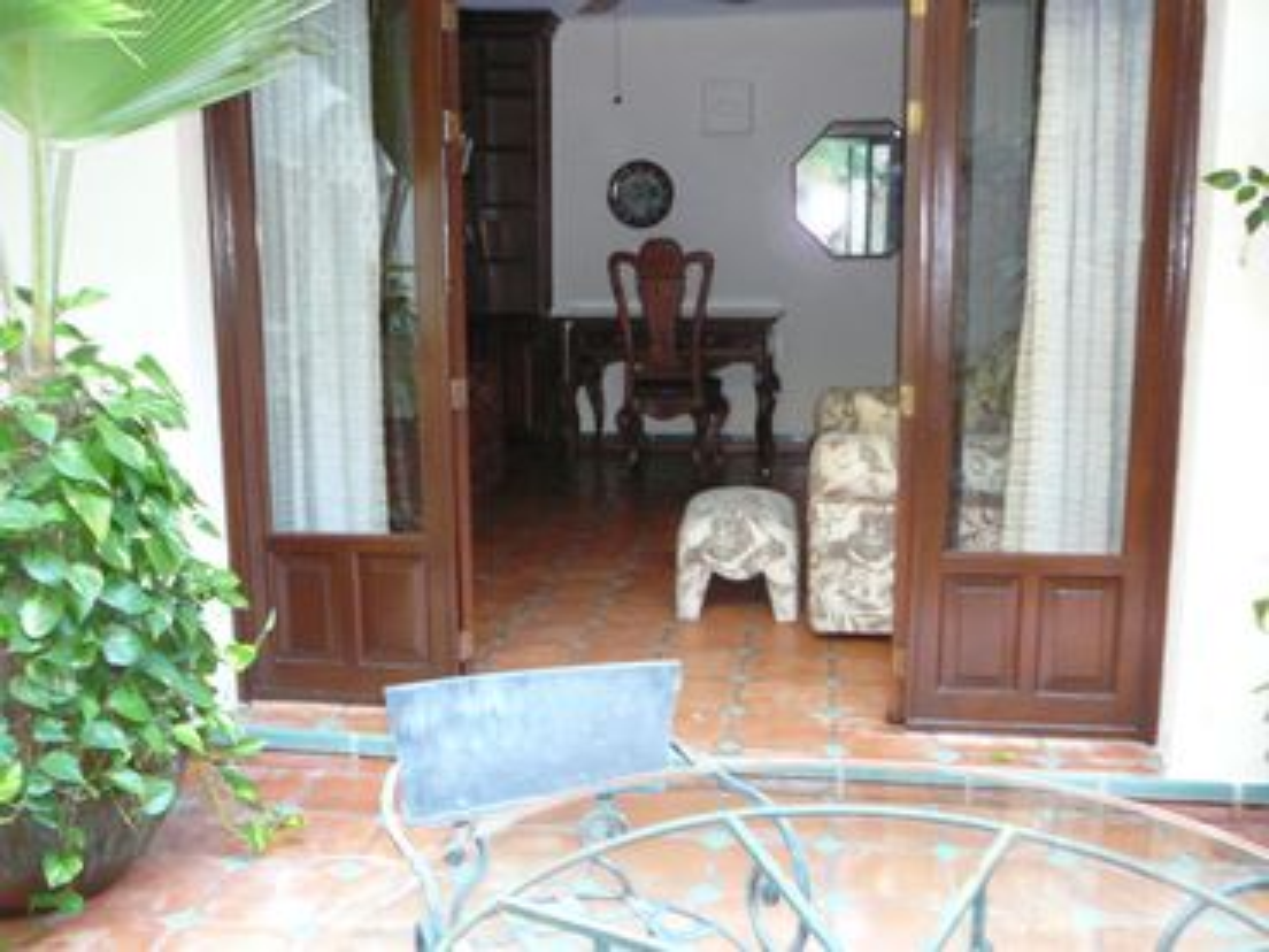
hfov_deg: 52.6
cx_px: 634
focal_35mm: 35
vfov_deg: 40.7
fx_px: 1283
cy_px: 476
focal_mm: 5.2
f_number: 2.8
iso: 400
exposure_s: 1/30
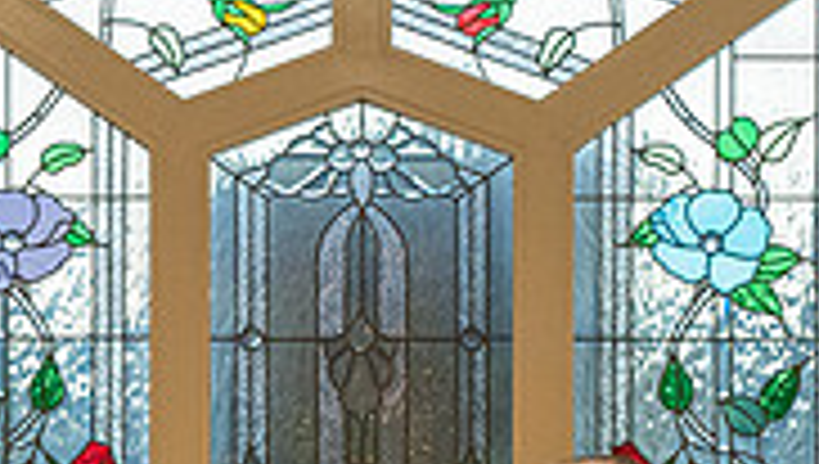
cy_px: 901
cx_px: 314
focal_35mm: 384
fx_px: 8351
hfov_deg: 5.6
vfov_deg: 3.2
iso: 2000
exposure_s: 1/200
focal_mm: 99
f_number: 4
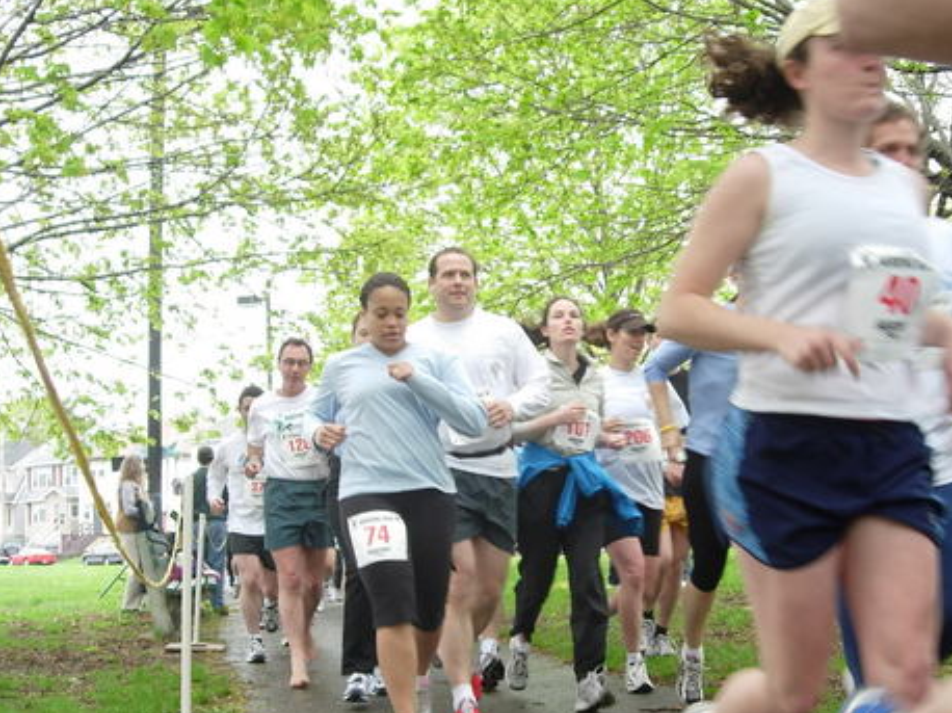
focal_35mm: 50
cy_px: 446
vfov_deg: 29.0
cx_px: 522
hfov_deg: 38.2
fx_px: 1374
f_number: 2.8
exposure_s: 1/78.3
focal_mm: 7.8
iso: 79
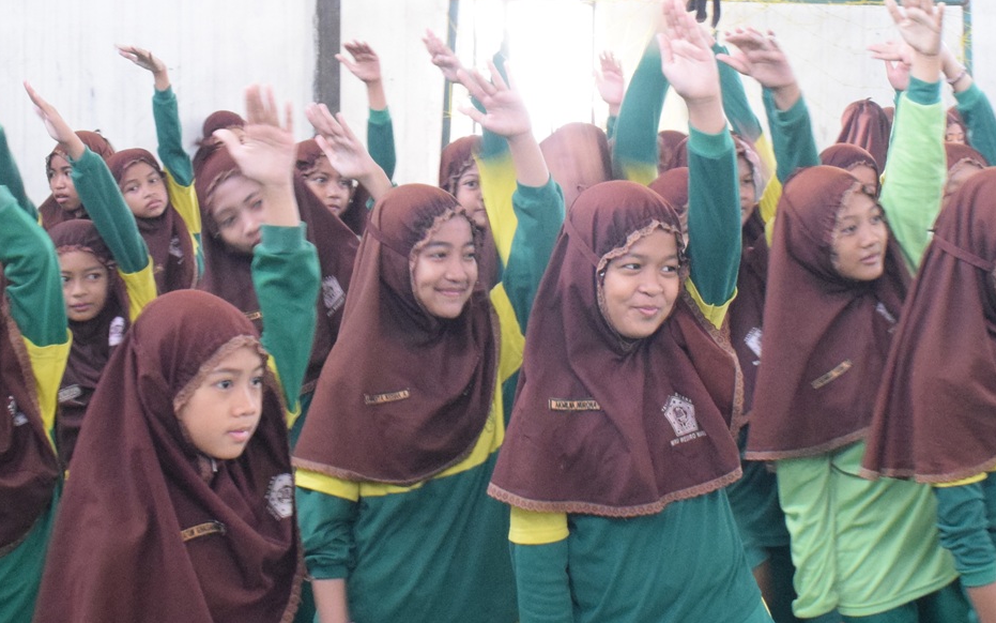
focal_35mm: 82
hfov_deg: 25.2
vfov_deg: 15.9
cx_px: 494
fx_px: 2229
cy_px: 190
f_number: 14
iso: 3200
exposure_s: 1/13
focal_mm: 25
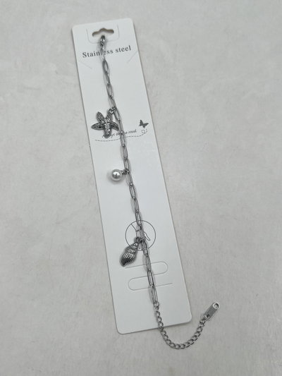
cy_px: 188
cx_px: 141
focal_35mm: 26
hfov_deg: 53.1
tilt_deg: -72.9
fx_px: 282
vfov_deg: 67.3
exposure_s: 1/1147
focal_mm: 5.7
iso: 50
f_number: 1.5
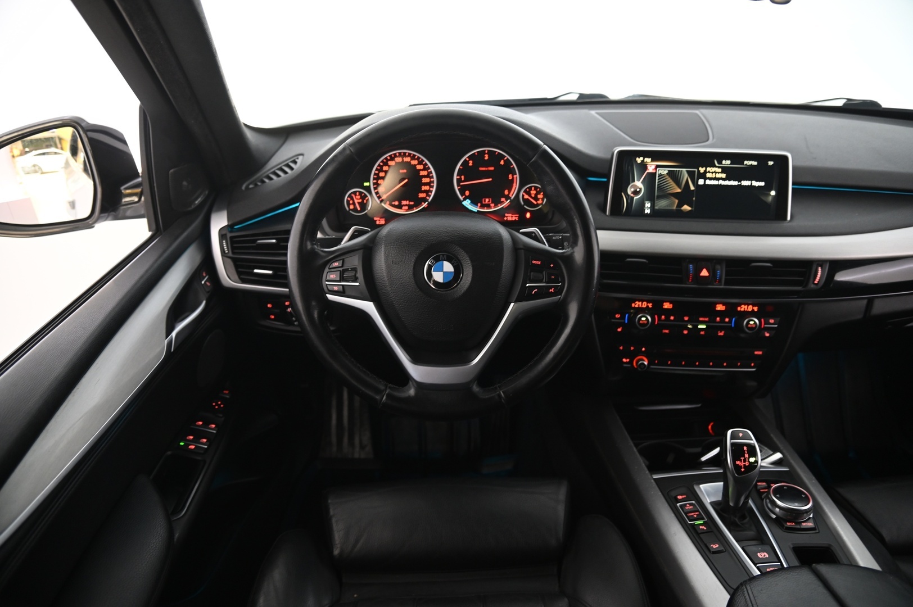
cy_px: 304
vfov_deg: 53.1
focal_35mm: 24
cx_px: 456
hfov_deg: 73.8
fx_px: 608
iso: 2000
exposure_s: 1/15
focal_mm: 24
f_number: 4
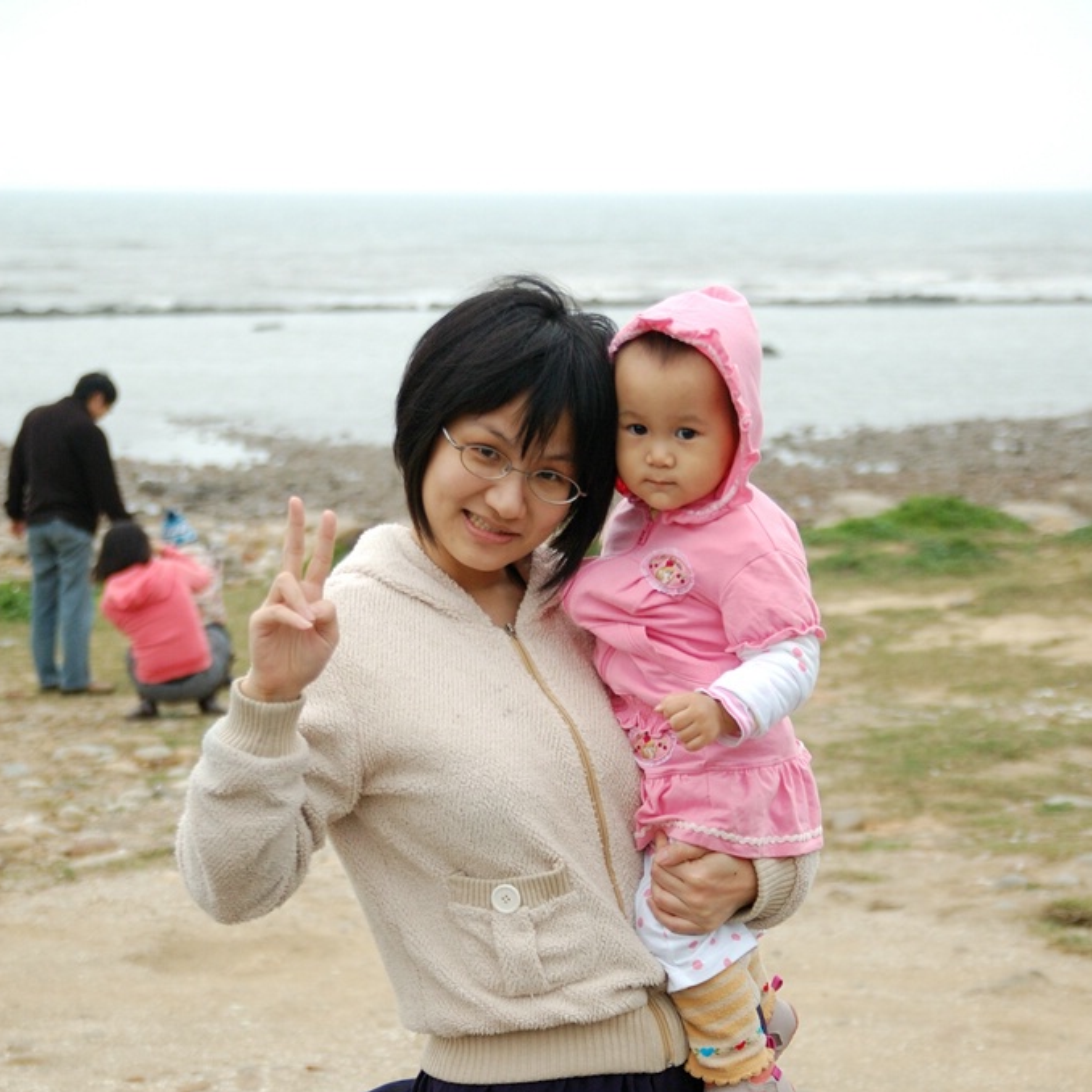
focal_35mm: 77
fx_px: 2748
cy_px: 683
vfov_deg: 22.4
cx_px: 545
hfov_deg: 22.5
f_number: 2.8
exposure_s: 1/1250
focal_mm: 40
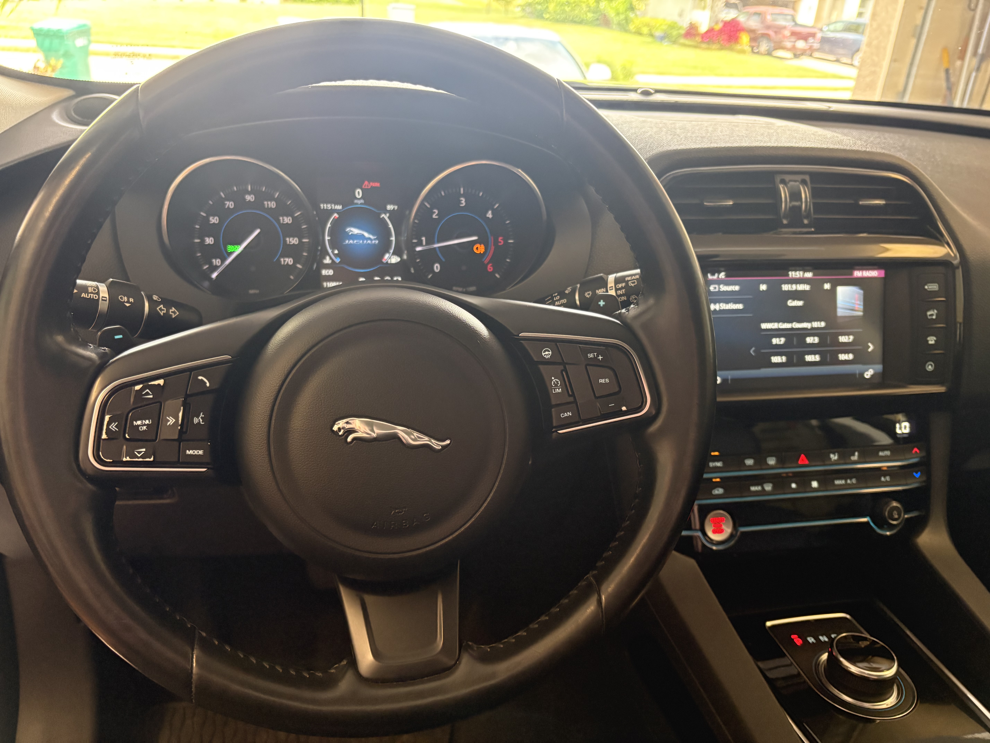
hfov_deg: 67.3
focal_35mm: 26
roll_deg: -3.3
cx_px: 495
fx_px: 744
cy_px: 372
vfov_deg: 53.1
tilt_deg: -26.6
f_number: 1.6
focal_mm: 5.96
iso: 400
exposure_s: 1/60
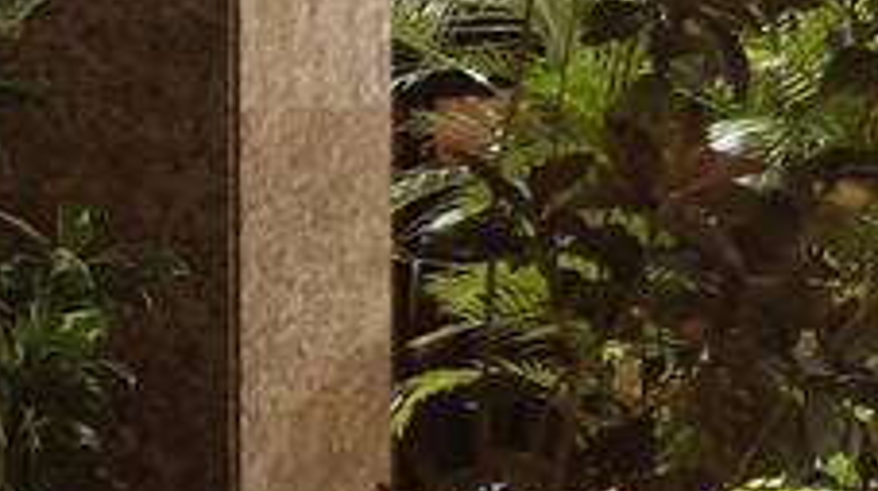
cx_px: -1528
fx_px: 4185
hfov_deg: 9.8
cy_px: 344
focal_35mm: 180
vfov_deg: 6.7
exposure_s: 1/533
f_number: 1.7
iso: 40
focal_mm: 3.92
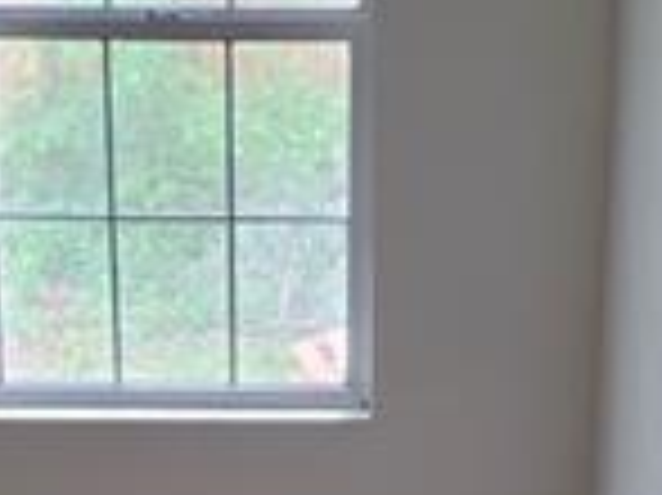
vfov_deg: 14.5
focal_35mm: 100
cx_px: 279
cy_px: 490
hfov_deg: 19.6
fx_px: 1911
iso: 320
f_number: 1.7
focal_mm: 6.25
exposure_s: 1/120
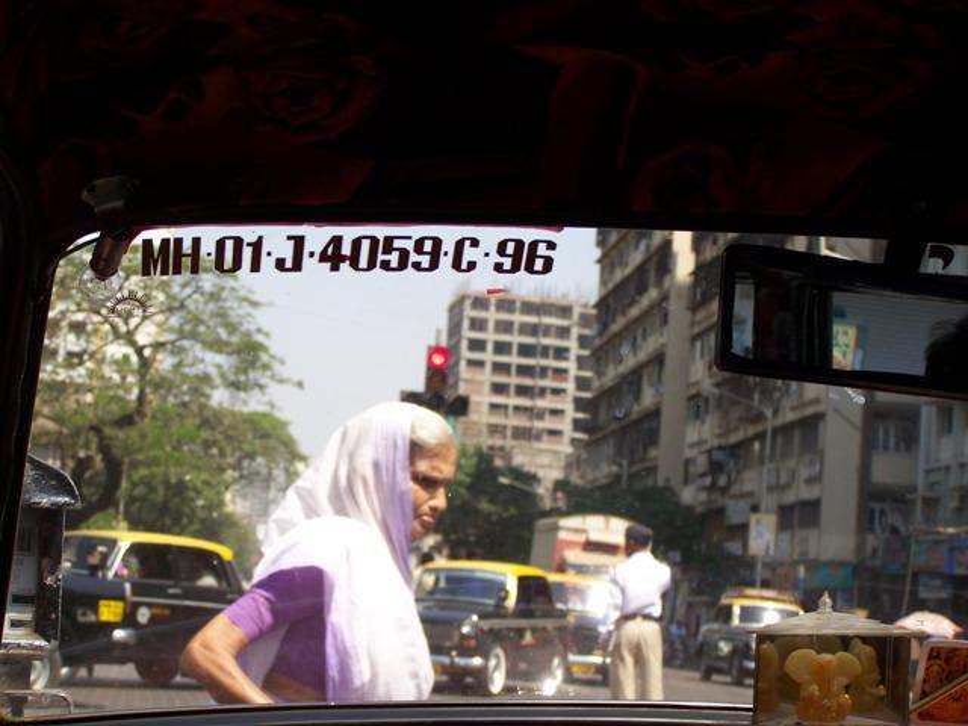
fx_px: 2041
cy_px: 363
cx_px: 484
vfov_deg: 20.2
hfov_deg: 26.7
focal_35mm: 73
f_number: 3.2
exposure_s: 1/250
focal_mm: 12
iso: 64
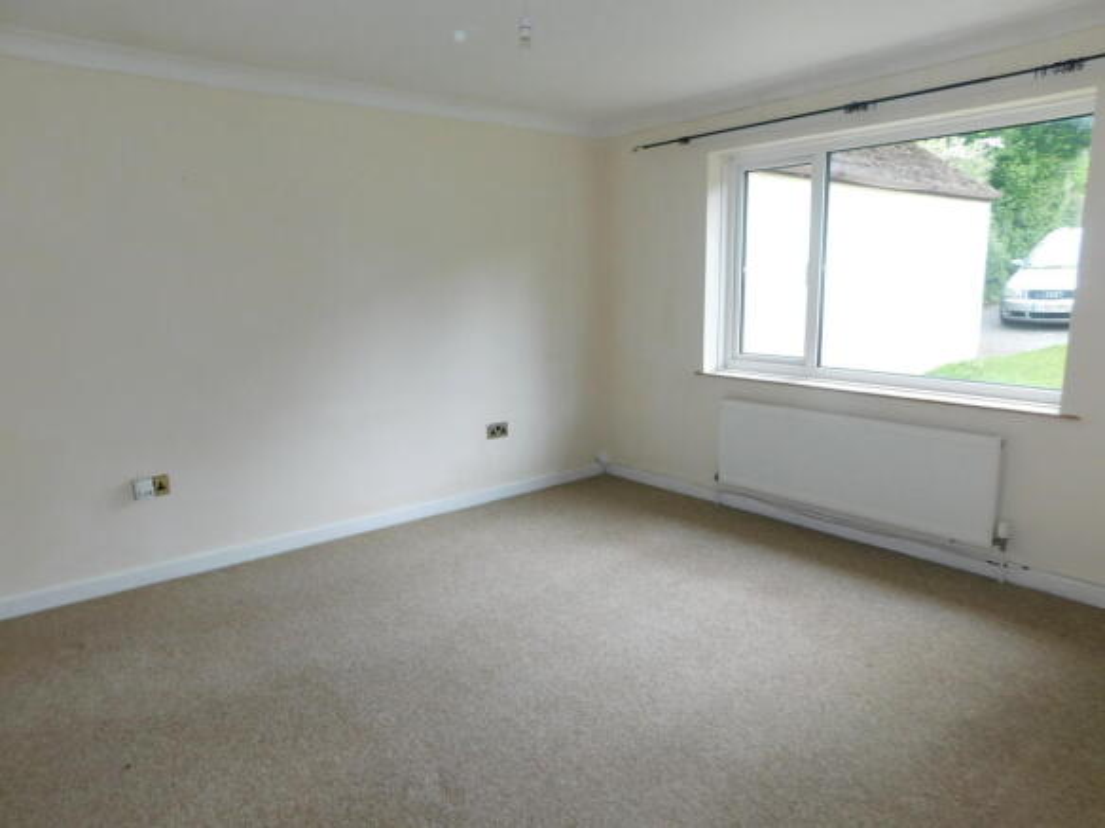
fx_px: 734
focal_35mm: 23
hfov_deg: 73.9
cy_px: 414
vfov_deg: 58.9
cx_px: 552
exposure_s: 1/100
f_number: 3
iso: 125
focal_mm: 4
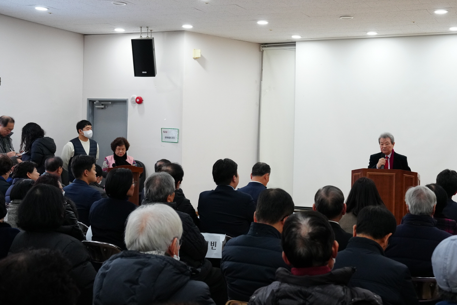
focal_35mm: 47
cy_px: 141
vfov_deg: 28.7
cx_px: 301
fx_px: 597
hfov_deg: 41.4
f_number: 5.6
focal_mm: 35
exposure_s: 1/160
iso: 3200
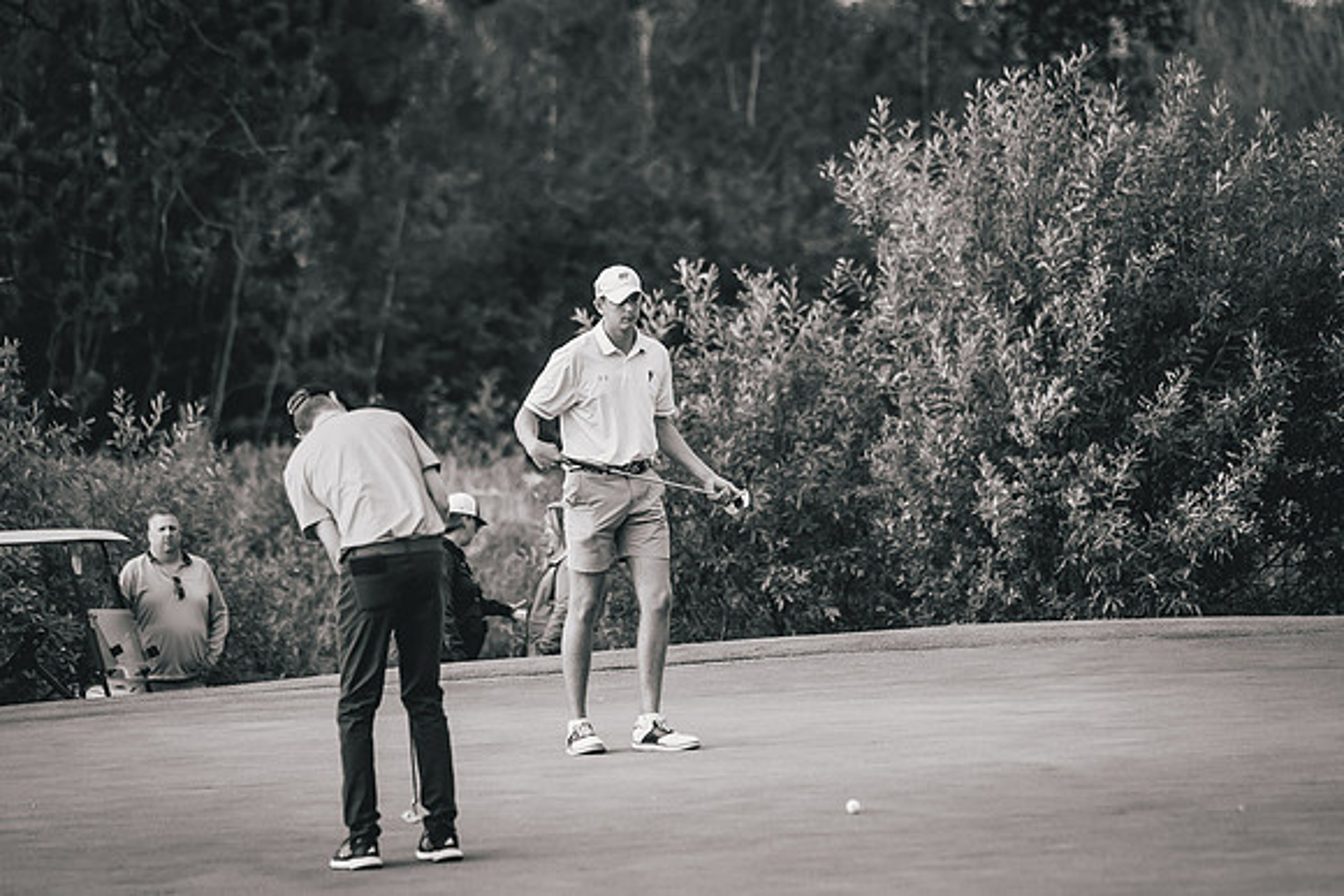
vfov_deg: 6.1
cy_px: 448
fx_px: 8402
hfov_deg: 9.1
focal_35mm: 225
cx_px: 672
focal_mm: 150
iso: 400
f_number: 2.8
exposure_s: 1/2000
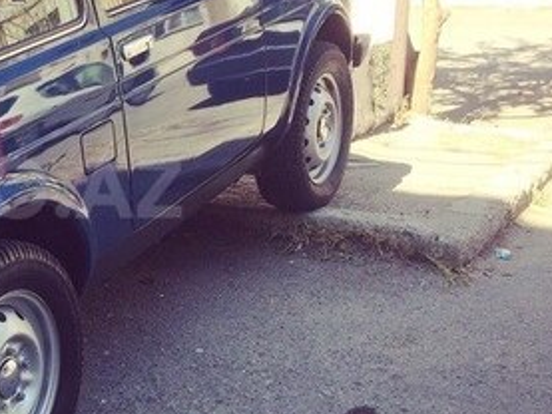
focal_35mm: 69
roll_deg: +0.7
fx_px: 1101
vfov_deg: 21.3
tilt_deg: -12.6
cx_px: -22
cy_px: 188
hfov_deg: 26.4
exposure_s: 1/540
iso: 32
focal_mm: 4.15
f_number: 2.2
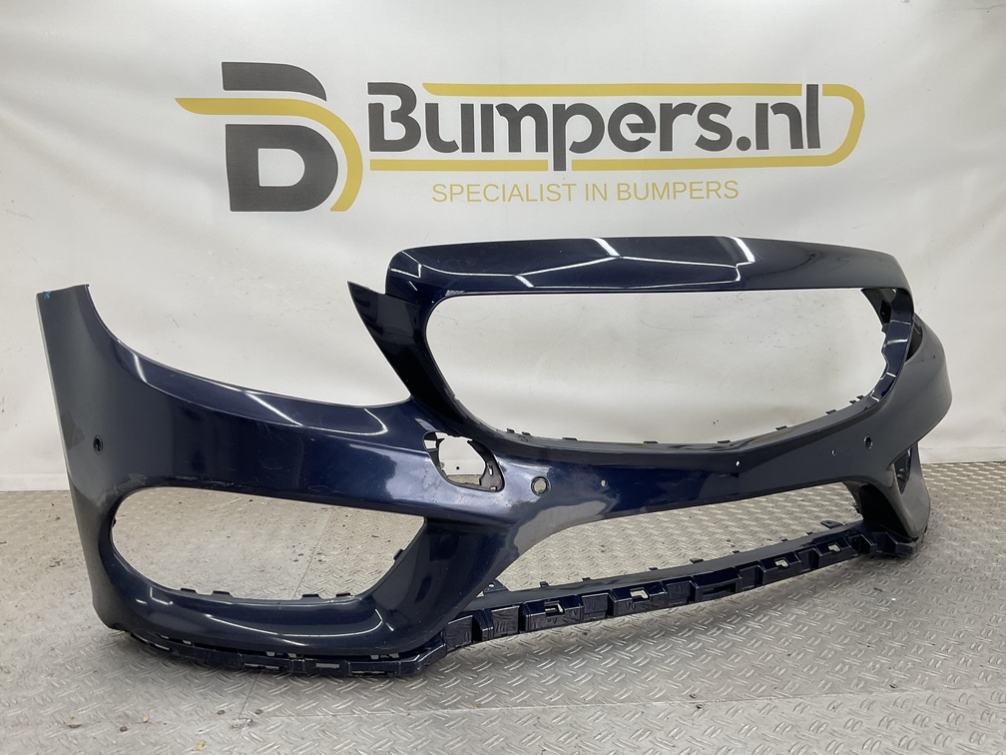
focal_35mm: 29
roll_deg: -0.5
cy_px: 378
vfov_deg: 48.2
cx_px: 503
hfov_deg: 61.7
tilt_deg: -8.6
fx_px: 843
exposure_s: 1/120
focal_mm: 3
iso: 20
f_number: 1.8
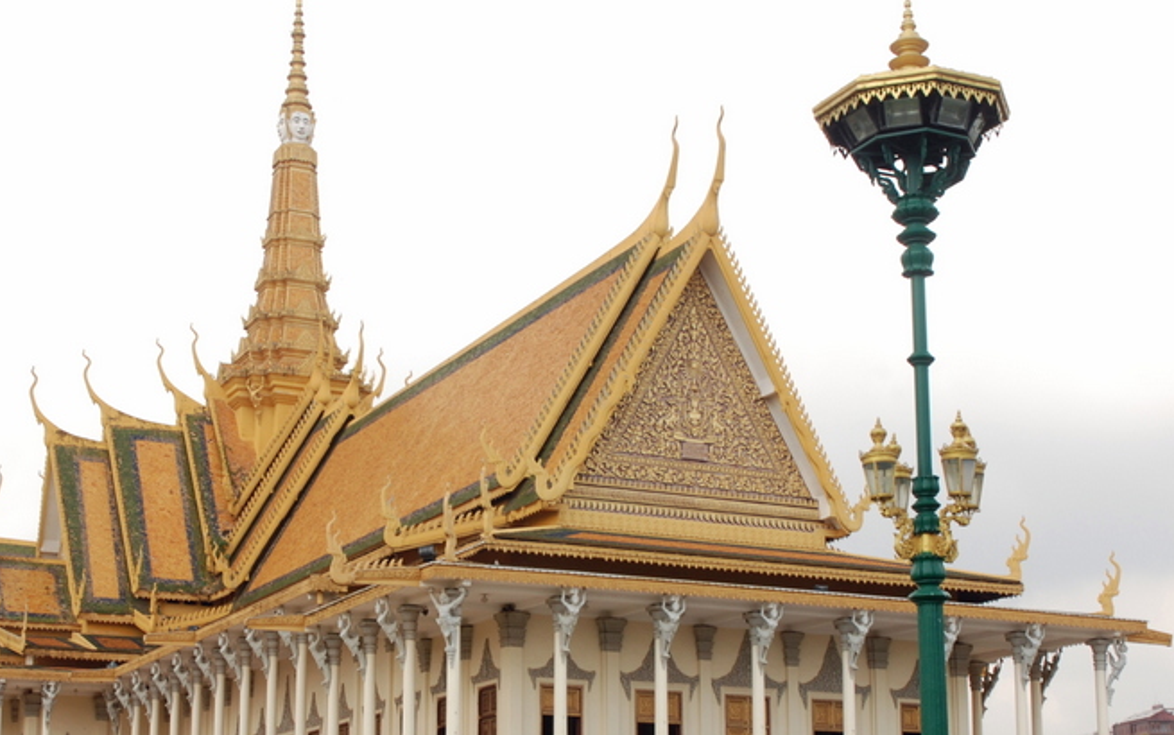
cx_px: 470
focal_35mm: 60
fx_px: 1914
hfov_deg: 34.0
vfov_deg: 21.5
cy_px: 568
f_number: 11
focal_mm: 25
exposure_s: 1/60
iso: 100
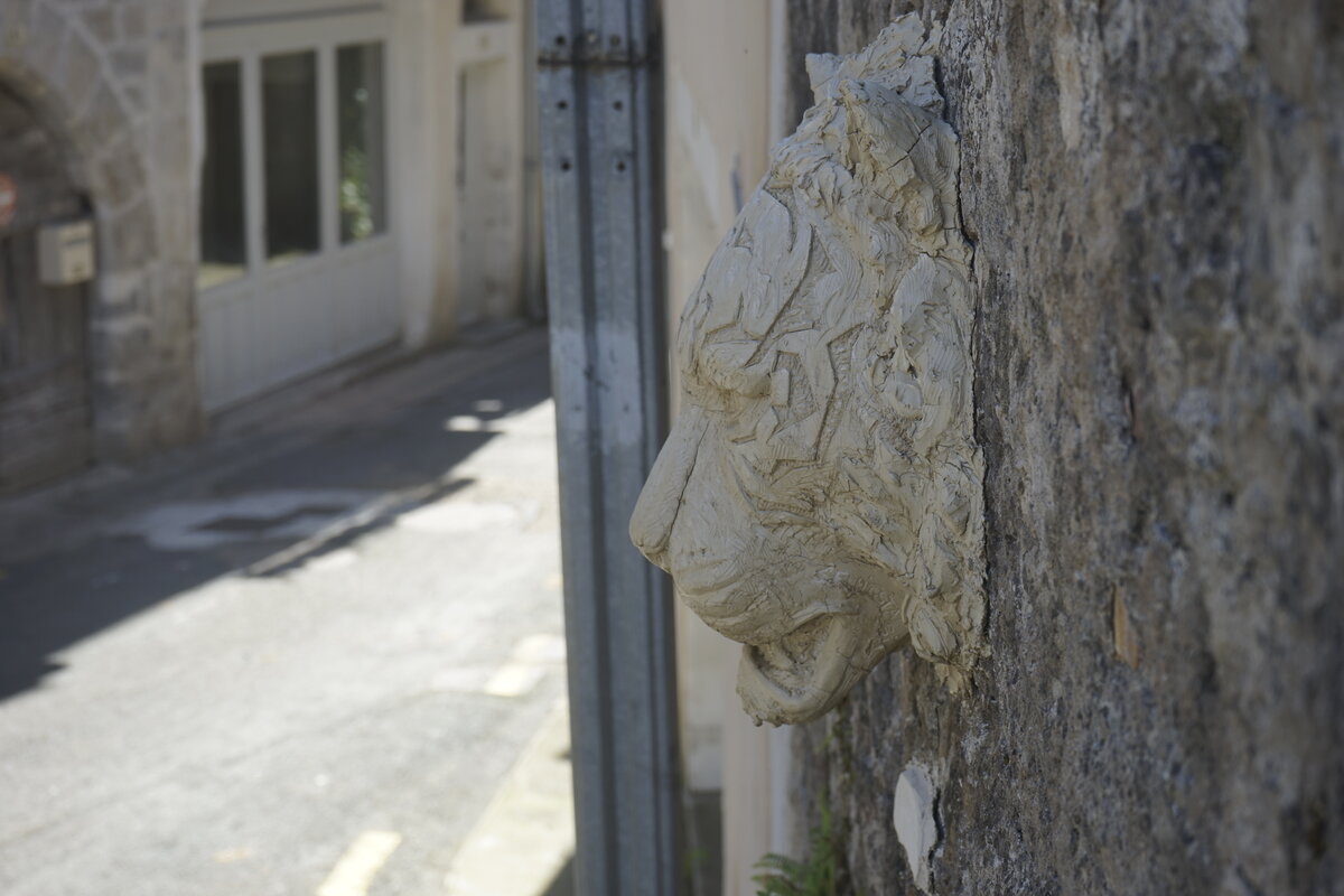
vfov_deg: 21.2
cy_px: 448
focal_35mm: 64
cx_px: 672
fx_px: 2389
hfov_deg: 31.4
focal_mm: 64
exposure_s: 1/100
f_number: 8
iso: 100
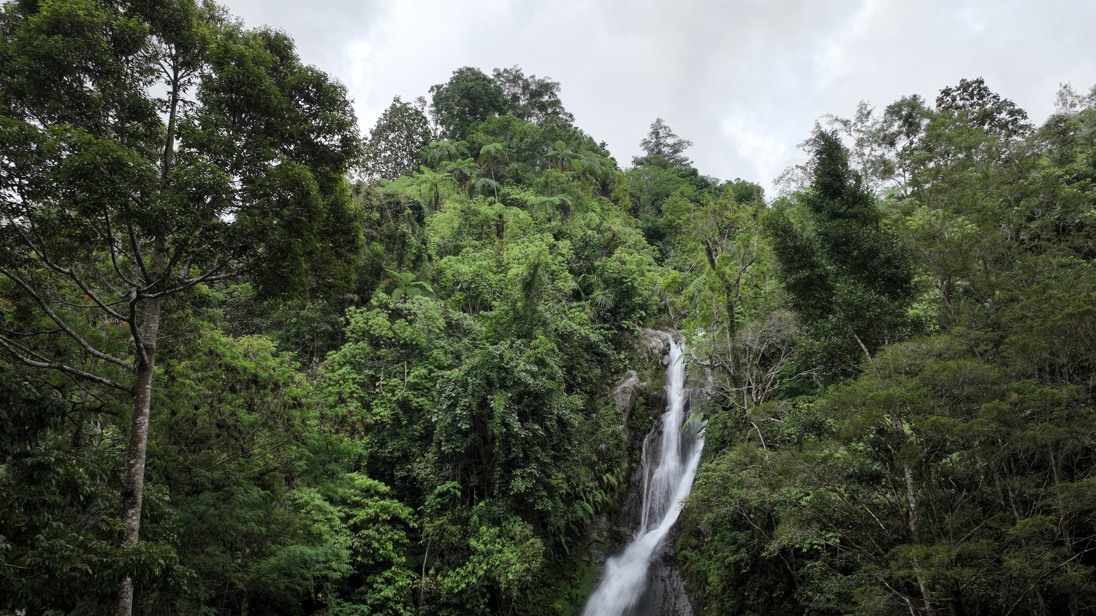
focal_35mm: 27
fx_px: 785
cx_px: 563
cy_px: 404
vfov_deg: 42.4
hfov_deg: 69.8
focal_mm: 12.29
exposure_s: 1/20
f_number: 2.8
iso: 110
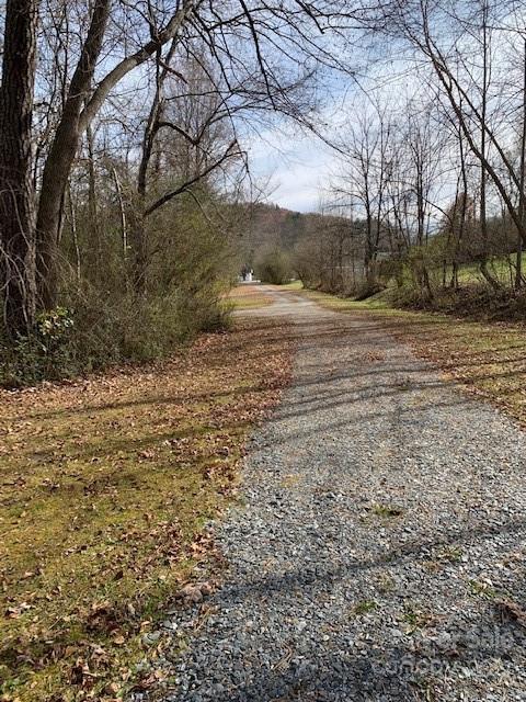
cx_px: 263
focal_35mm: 26
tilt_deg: -8.3
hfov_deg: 53.1
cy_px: 351
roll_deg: +2.2
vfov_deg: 67.3
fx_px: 527
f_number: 1.8
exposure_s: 1/1282
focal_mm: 4.25
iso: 25
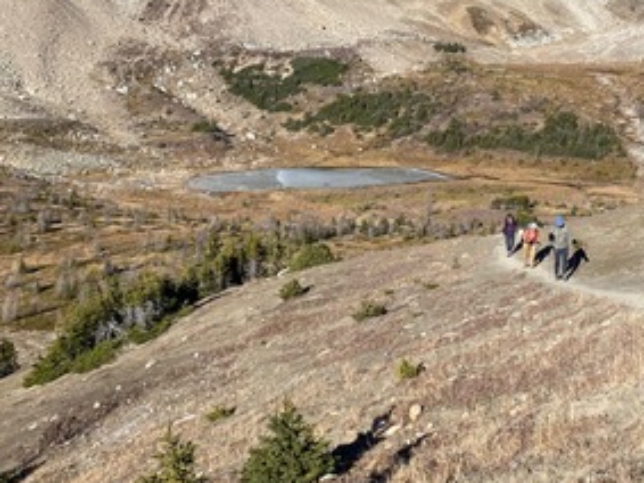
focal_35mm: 46
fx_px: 855
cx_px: 498
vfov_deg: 31.3
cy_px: 177
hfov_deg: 39.9
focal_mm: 4.25
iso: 32
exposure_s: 1/2890
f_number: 1.8
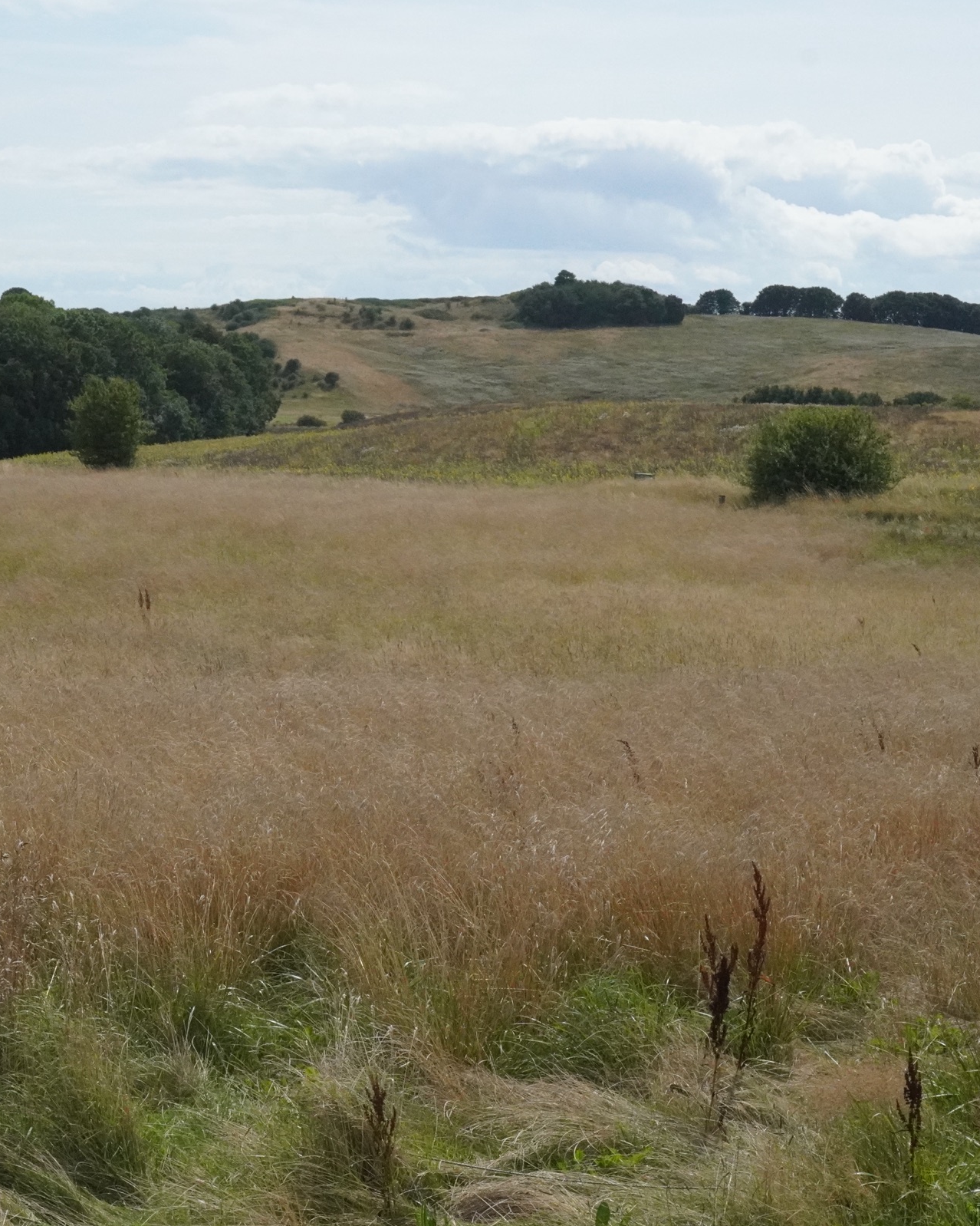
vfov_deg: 22.1
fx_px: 3144
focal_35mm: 87
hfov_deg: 17.6
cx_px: 192
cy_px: 613
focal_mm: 41
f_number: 16
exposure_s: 1/3200
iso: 3200
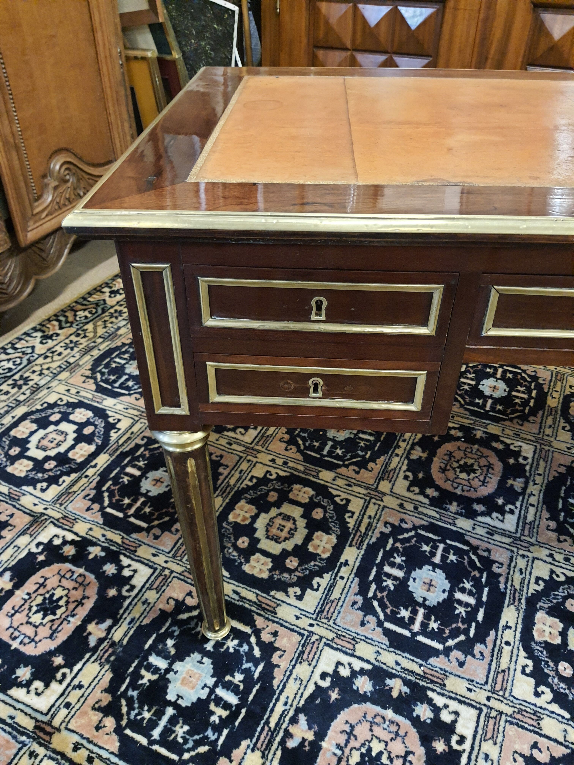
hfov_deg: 53.1
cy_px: 382
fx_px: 575
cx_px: 287
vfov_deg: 67.3
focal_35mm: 26
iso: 500
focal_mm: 4.32
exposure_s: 1/25
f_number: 1.7
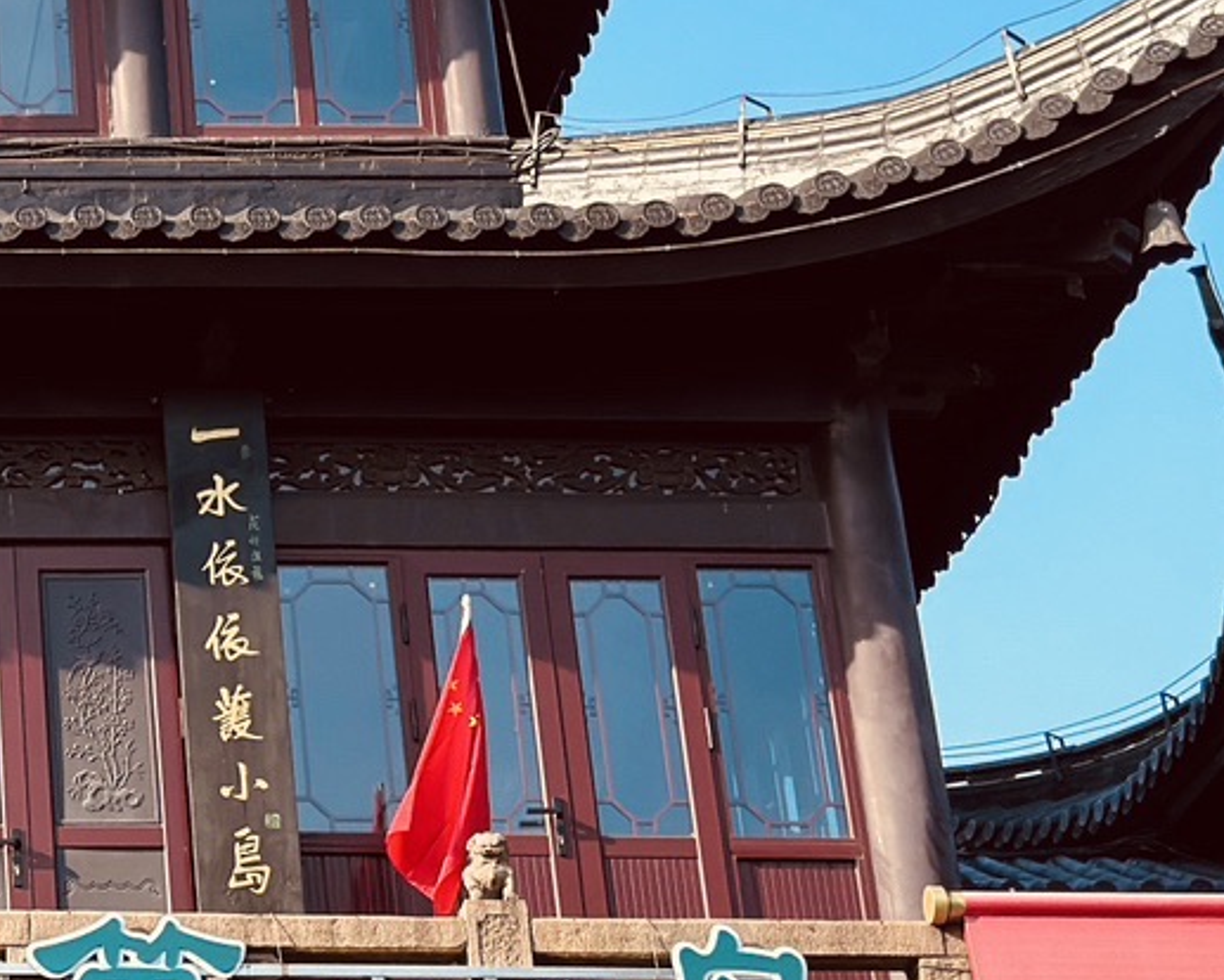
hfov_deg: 15.5
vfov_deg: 13.1
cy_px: 97
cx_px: -419
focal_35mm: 117
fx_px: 4240
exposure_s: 1/1818
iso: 100
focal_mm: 6.76
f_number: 1.78
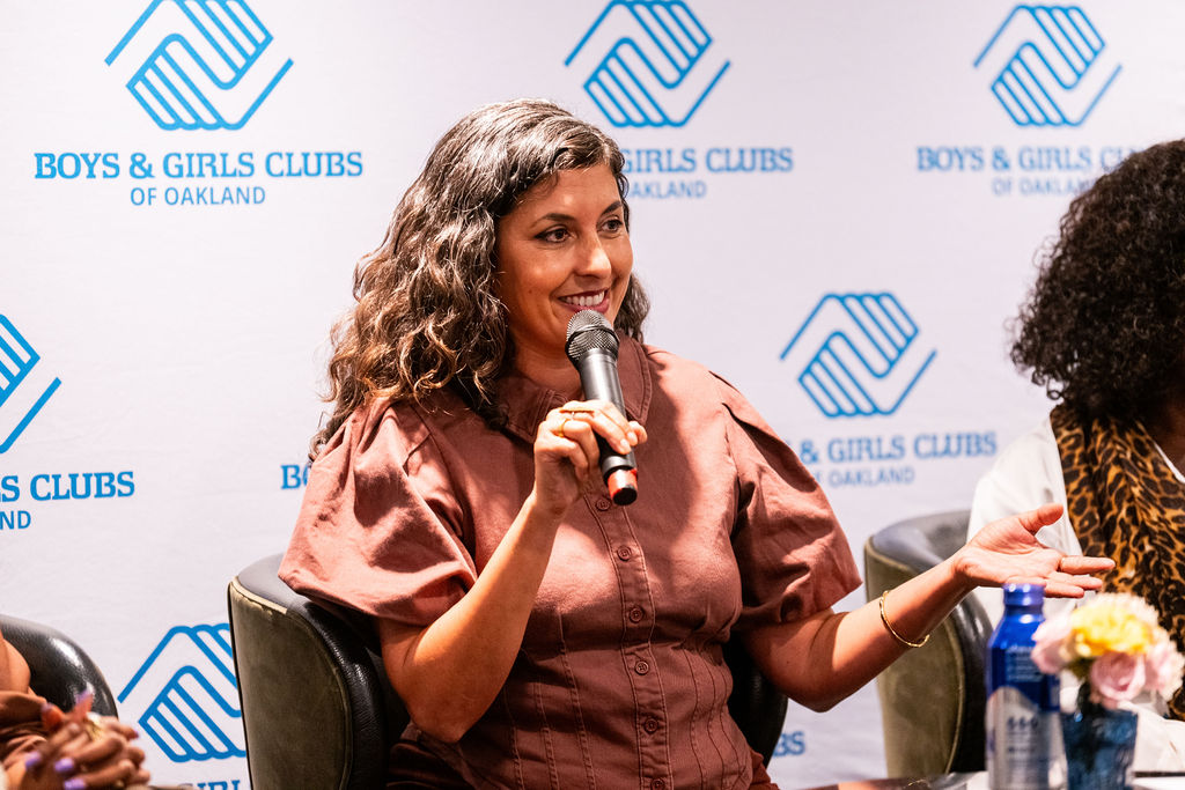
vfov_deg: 7.4
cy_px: 395
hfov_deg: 11.1
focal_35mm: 185
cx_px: 592
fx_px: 6090
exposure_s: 1/125
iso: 2500
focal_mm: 185
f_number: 3.2
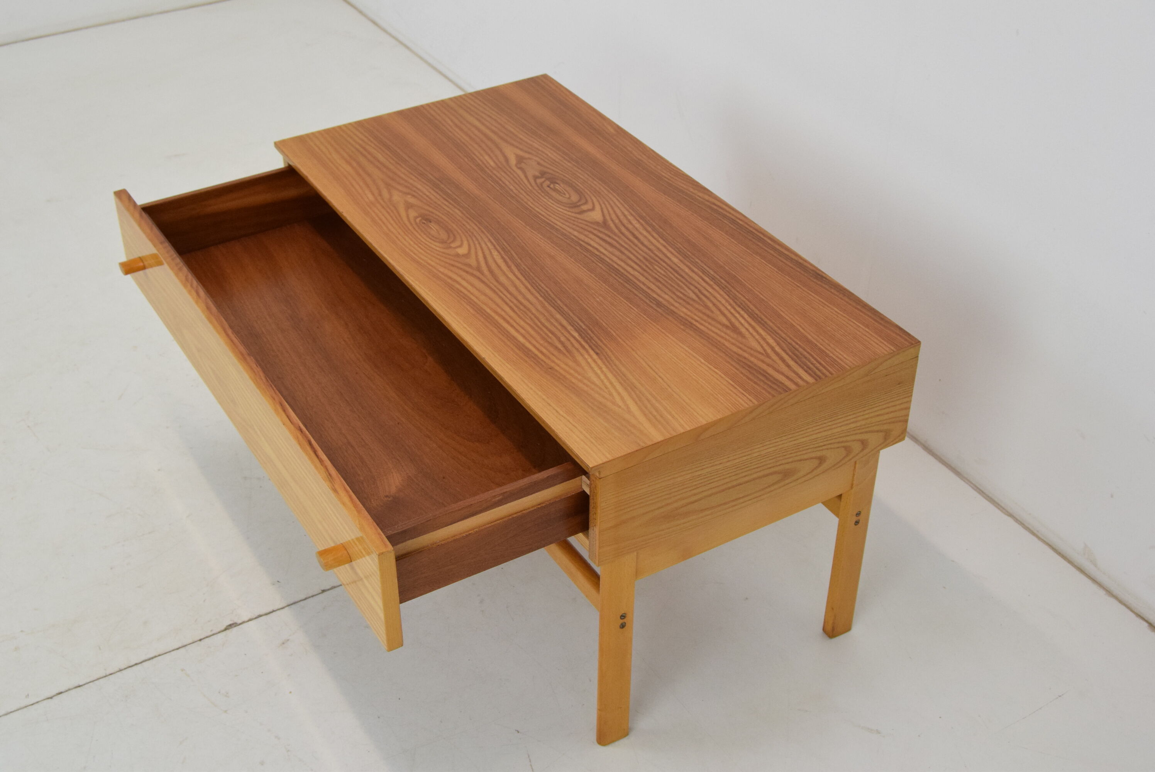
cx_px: 578
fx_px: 1493
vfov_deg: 29.0
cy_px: 386
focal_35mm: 46
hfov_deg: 42.3
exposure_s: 1/250
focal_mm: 31
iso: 1600
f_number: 8
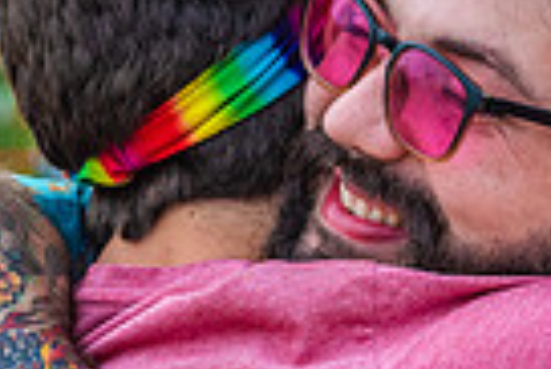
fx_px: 4566
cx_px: 280
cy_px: 233
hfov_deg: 6.9
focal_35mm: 298
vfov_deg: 4.6
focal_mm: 70
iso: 500
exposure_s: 1/250
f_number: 5.6
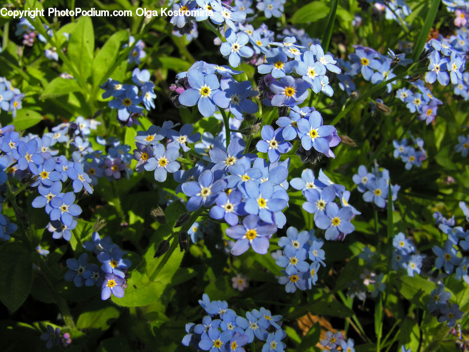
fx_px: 474
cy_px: 176
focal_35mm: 35
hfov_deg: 52.6
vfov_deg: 40.7
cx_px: 234
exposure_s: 1/132
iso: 50
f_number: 8
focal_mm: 8.9
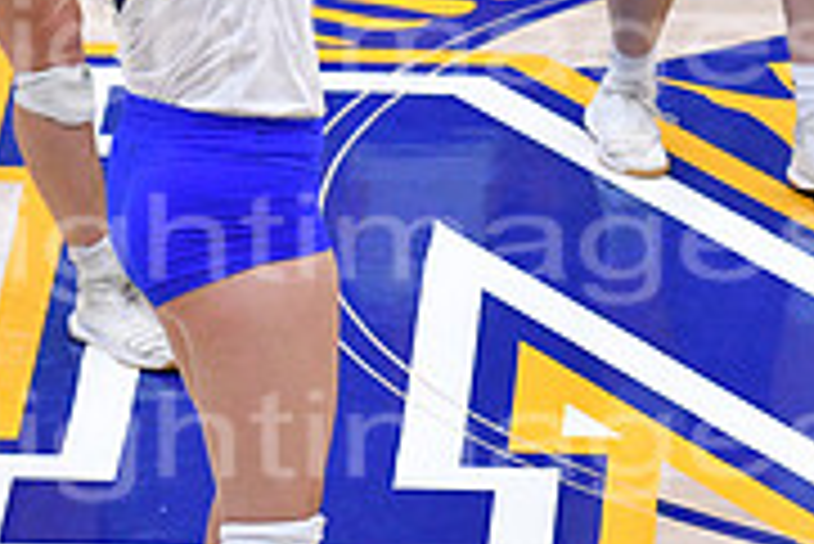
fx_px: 10355
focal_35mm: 458
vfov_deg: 3.0
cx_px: 229
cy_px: 151
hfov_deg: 4.5
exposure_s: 1/1000
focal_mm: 95
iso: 6400
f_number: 3.2
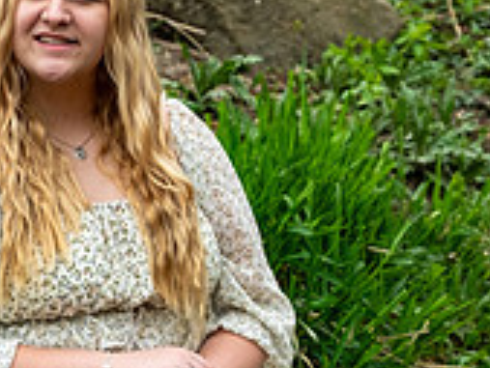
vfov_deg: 4.5
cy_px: 396
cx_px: 20
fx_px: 4632
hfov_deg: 6.0
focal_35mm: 327
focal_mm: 66
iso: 250
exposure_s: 1/320
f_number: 4
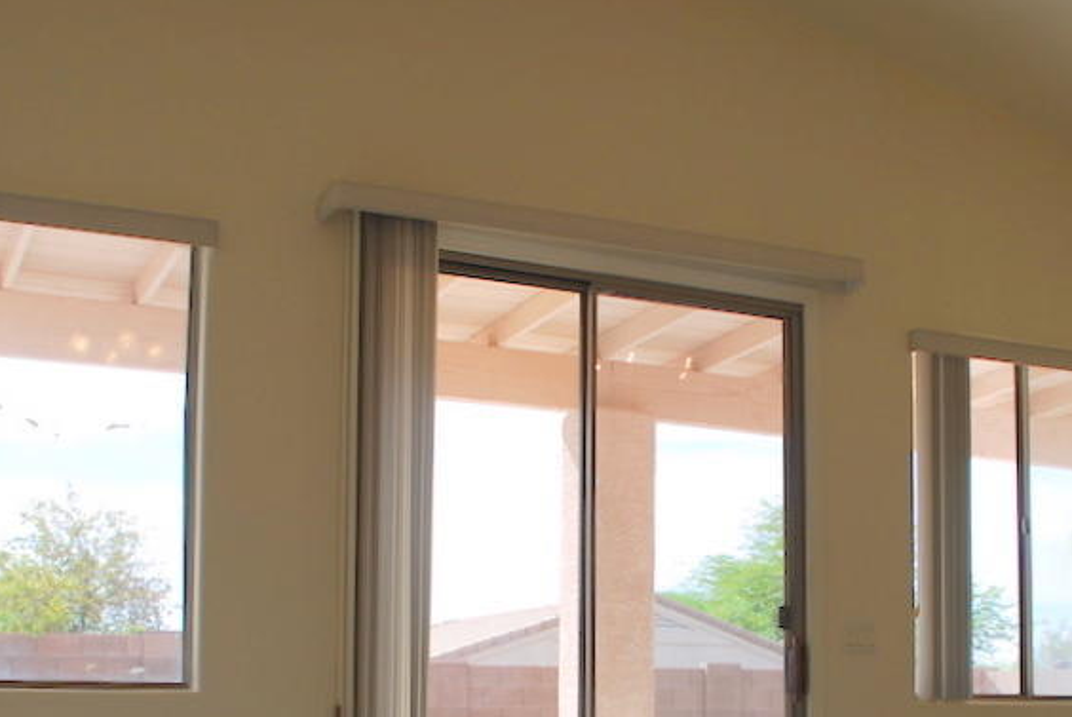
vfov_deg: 26.6
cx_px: 601
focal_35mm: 49
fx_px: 1460
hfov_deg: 40.2
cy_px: 644
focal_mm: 18
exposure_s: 1/125
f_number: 5.6
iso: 100
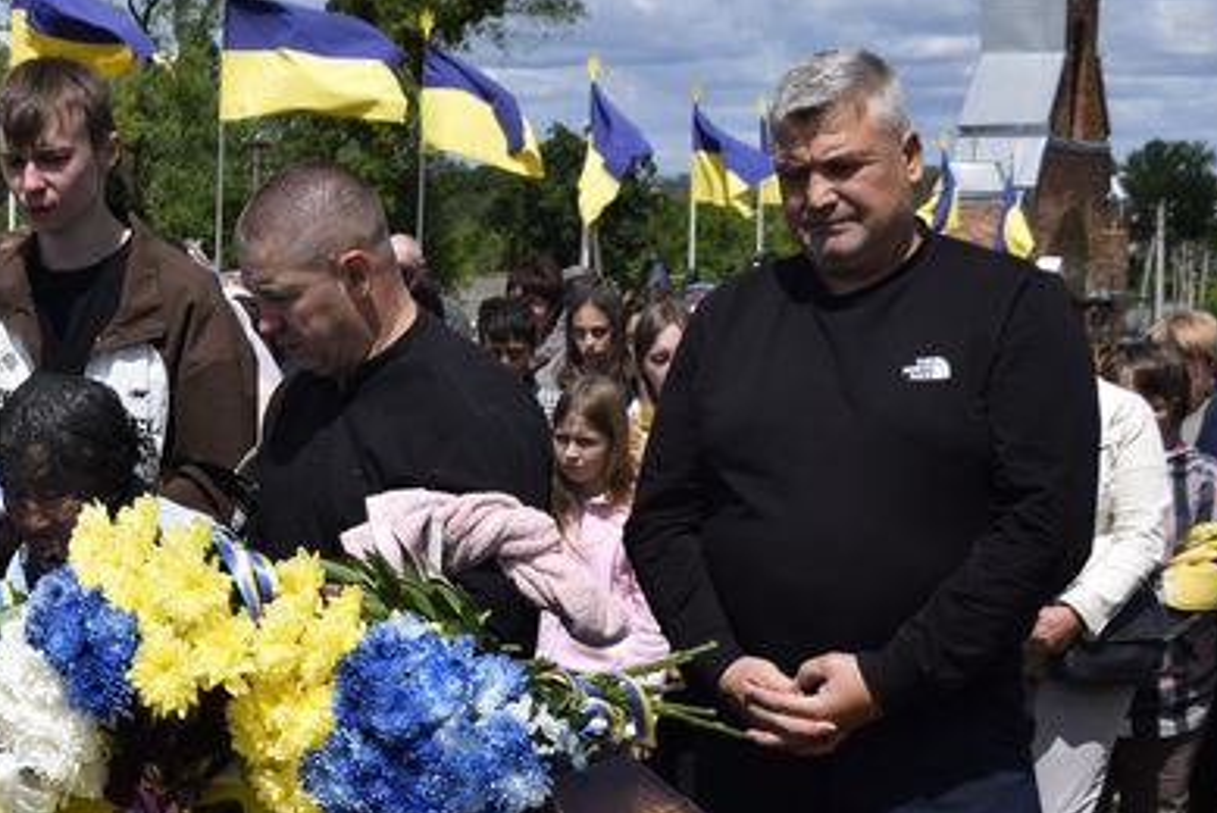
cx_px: 84
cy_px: 574
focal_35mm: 84
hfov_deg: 23.4
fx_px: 2841
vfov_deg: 16.2
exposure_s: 1/500
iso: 200
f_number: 11
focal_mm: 29
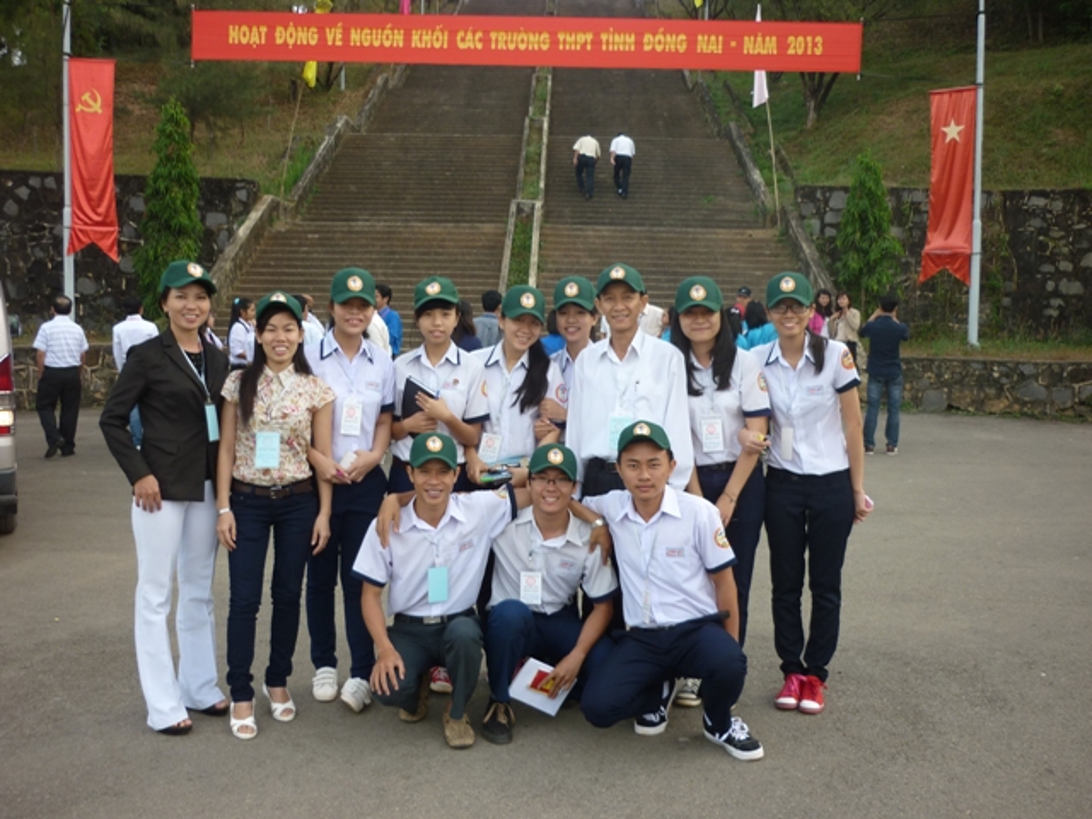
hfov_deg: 51.4
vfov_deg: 39.7
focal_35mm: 36
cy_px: 410
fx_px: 1136
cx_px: 546
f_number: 2.9
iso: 80
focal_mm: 5.9
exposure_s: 1/200
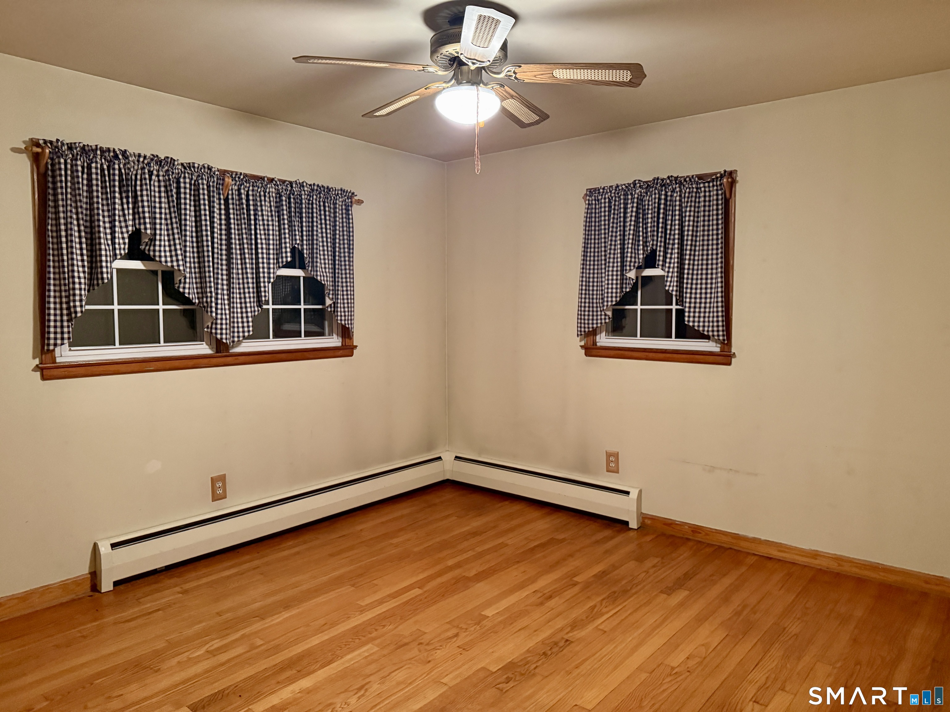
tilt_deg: -3.4
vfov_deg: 56.8
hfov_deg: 71.6
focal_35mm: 24
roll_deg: +0.1
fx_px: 659
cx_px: 475
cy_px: 356
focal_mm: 6.76
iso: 800
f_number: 1.78
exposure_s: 1/30
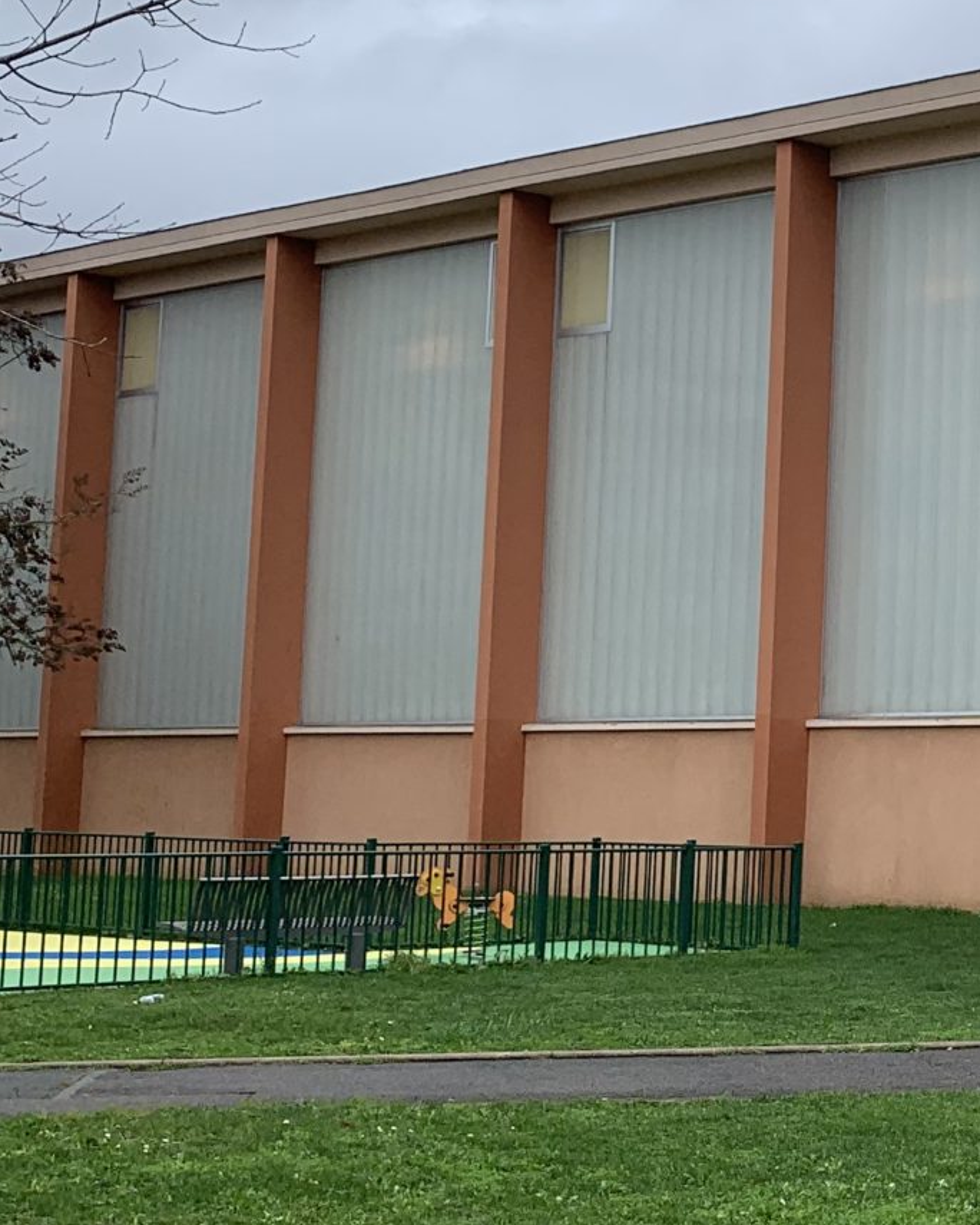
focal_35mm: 76
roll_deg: +0.0
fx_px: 2755
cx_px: 1512
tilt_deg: +5.7
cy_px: 514
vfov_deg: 25.0
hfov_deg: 17.8
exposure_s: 1/716
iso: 25
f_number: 1.8
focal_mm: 4.25
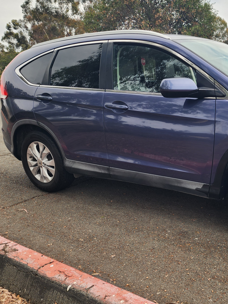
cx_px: 201
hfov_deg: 38.2
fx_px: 307
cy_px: 165
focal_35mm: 35
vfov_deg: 52.6
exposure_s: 1/515
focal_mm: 6.4
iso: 12
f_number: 1.8
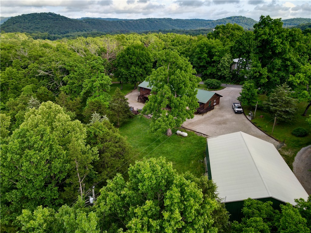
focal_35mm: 24
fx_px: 216
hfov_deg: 71.6
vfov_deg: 56.8
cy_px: 116
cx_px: 156
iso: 100
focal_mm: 4.5
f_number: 2.8
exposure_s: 1/125
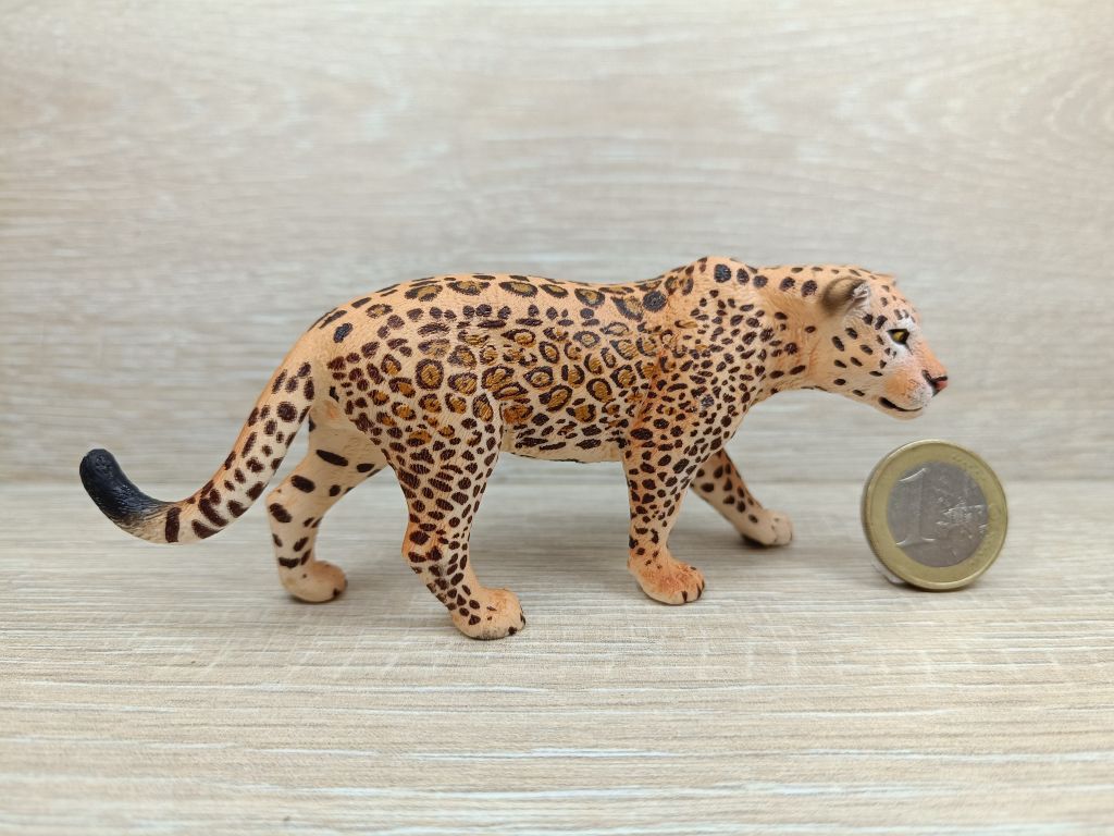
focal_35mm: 24
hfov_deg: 71.6
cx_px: 557
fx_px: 772
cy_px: 418
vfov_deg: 56.8
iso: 50
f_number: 1.88
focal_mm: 5.59
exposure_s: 1/266
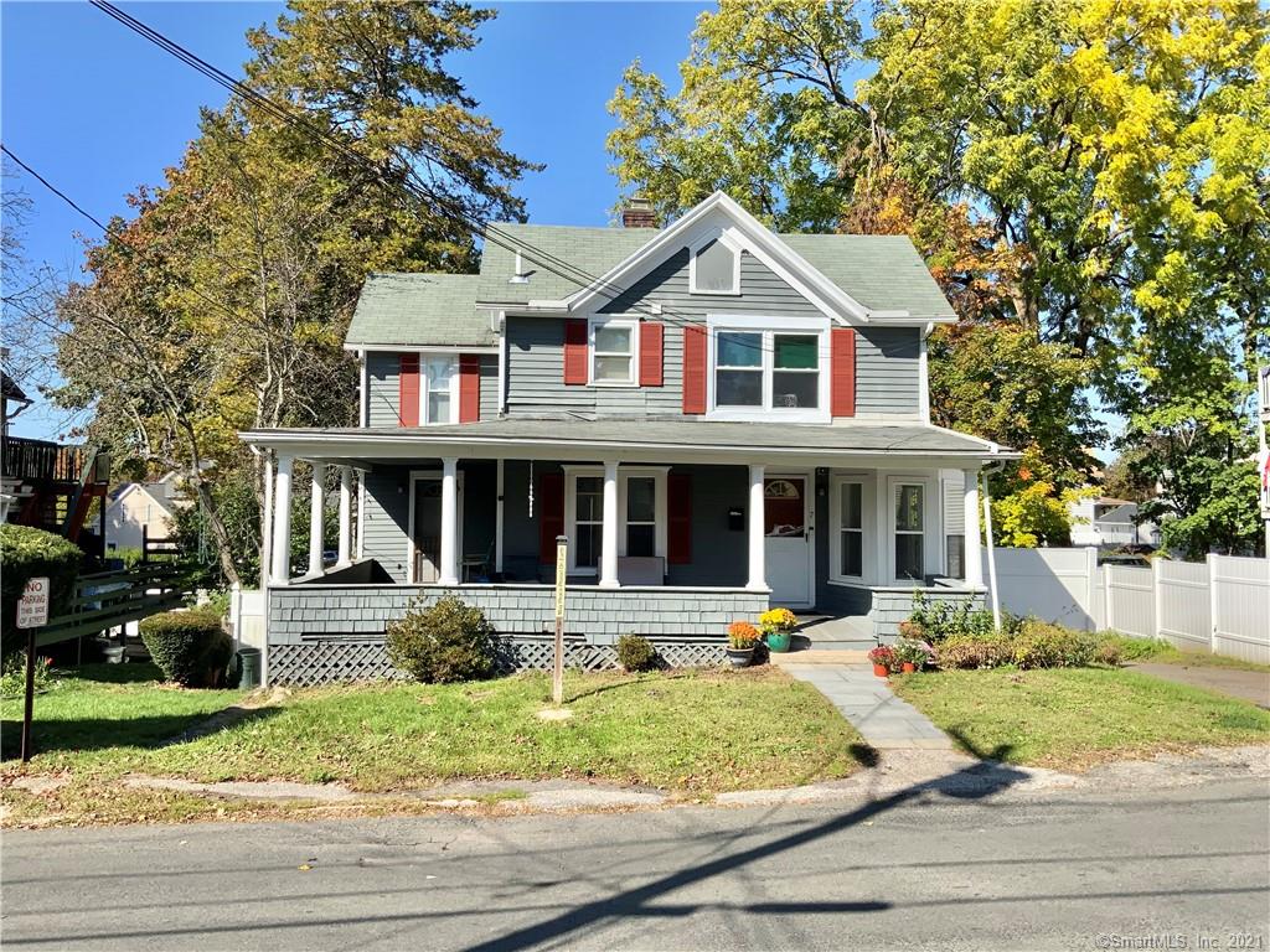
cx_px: 635
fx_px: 1064
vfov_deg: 48.2
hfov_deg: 61.7
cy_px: 476
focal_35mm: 29
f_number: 1.8
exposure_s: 1/1451
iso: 16
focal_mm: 3
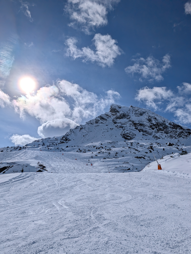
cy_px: 137
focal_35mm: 26
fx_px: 191
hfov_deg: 53.2
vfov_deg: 67.1
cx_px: 94
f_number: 1.68
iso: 23
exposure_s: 1/14493
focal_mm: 6.9
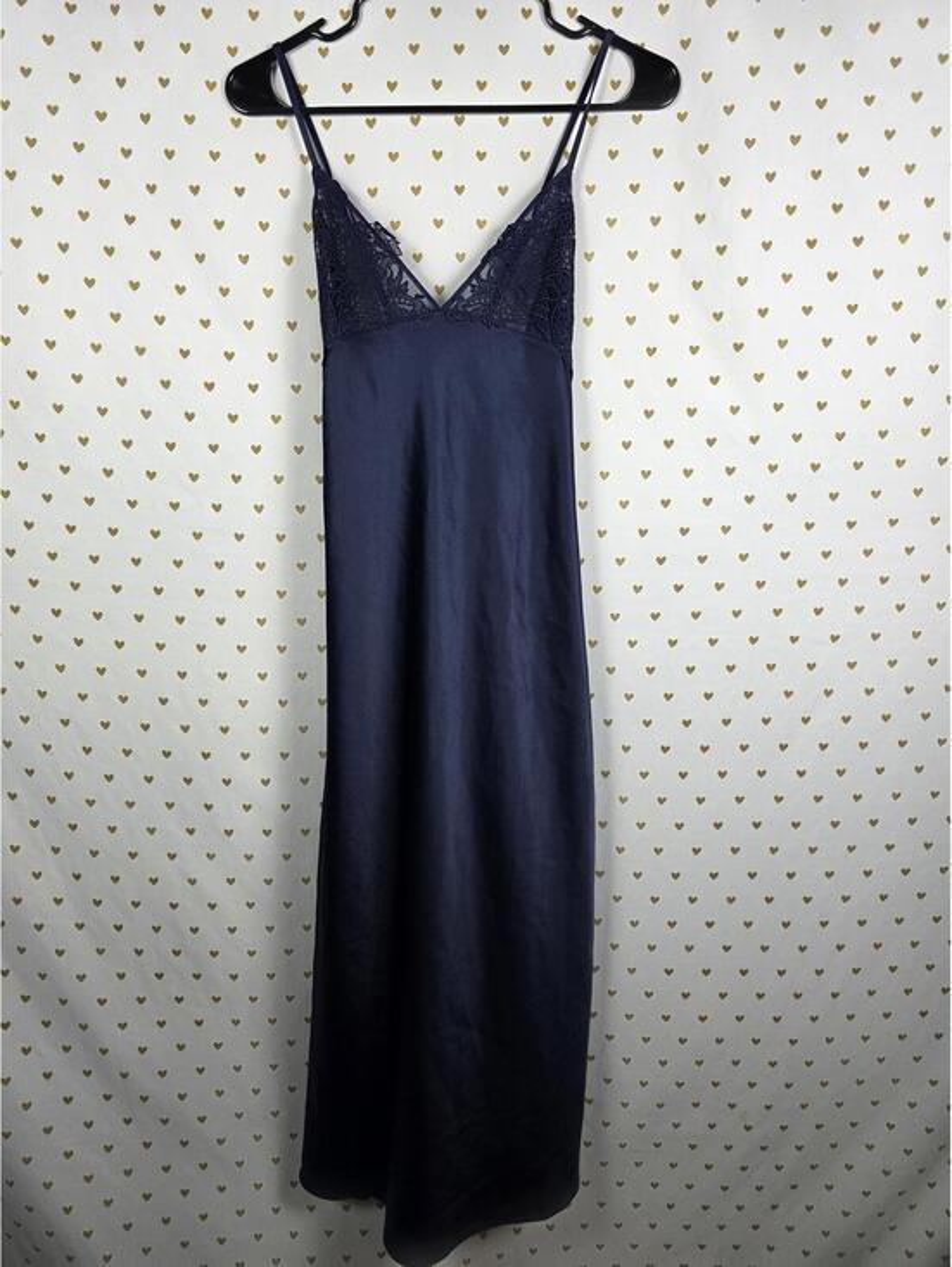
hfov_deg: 59.0
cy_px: 634
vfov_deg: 73.9
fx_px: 842
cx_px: 476
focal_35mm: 23
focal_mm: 6.3
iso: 125
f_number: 1.7
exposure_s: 1/120
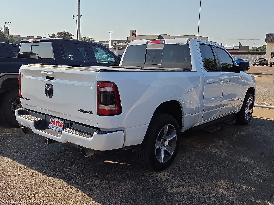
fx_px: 253
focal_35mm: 32
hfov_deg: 56.8
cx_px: 137
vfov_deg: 44.2
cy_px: 102
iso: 25
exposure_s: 1/1667
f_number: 1.8
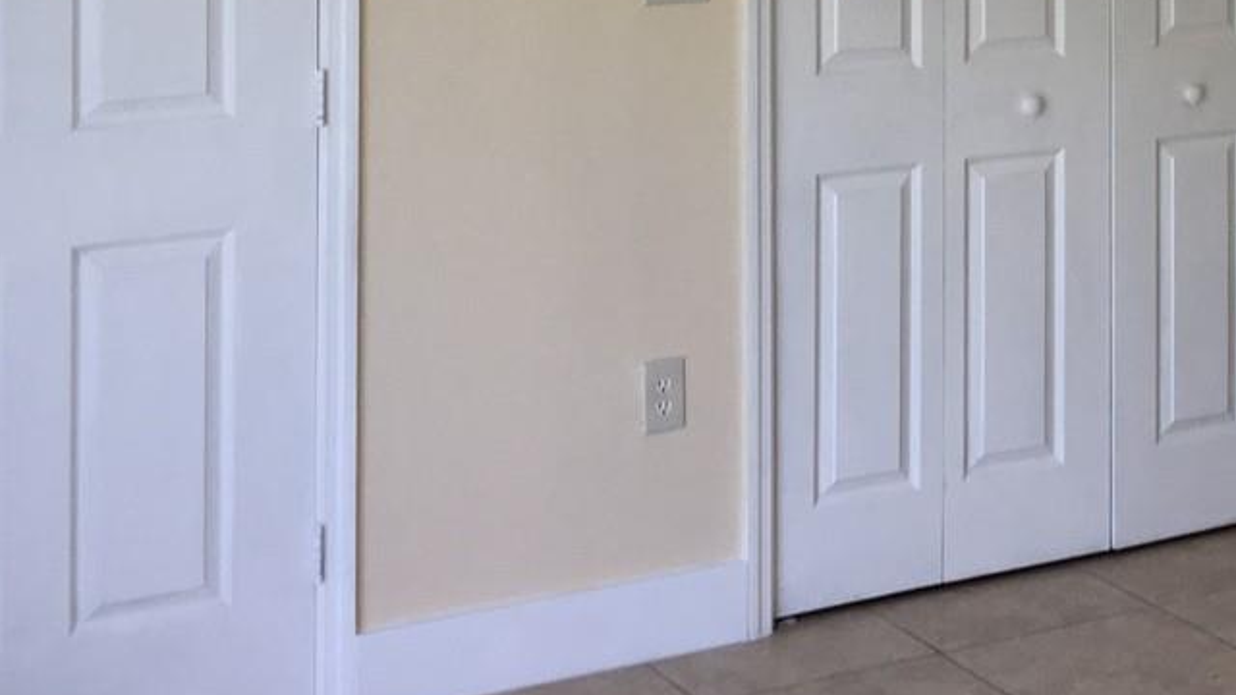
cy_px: -290
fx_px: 2589
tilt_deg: +0.0
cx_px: 1035
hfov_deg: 26.2
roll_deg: +1.6
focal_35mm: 79
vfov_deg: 14.4
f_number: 2.2
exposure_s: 1/60
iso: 32
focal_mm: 4.15
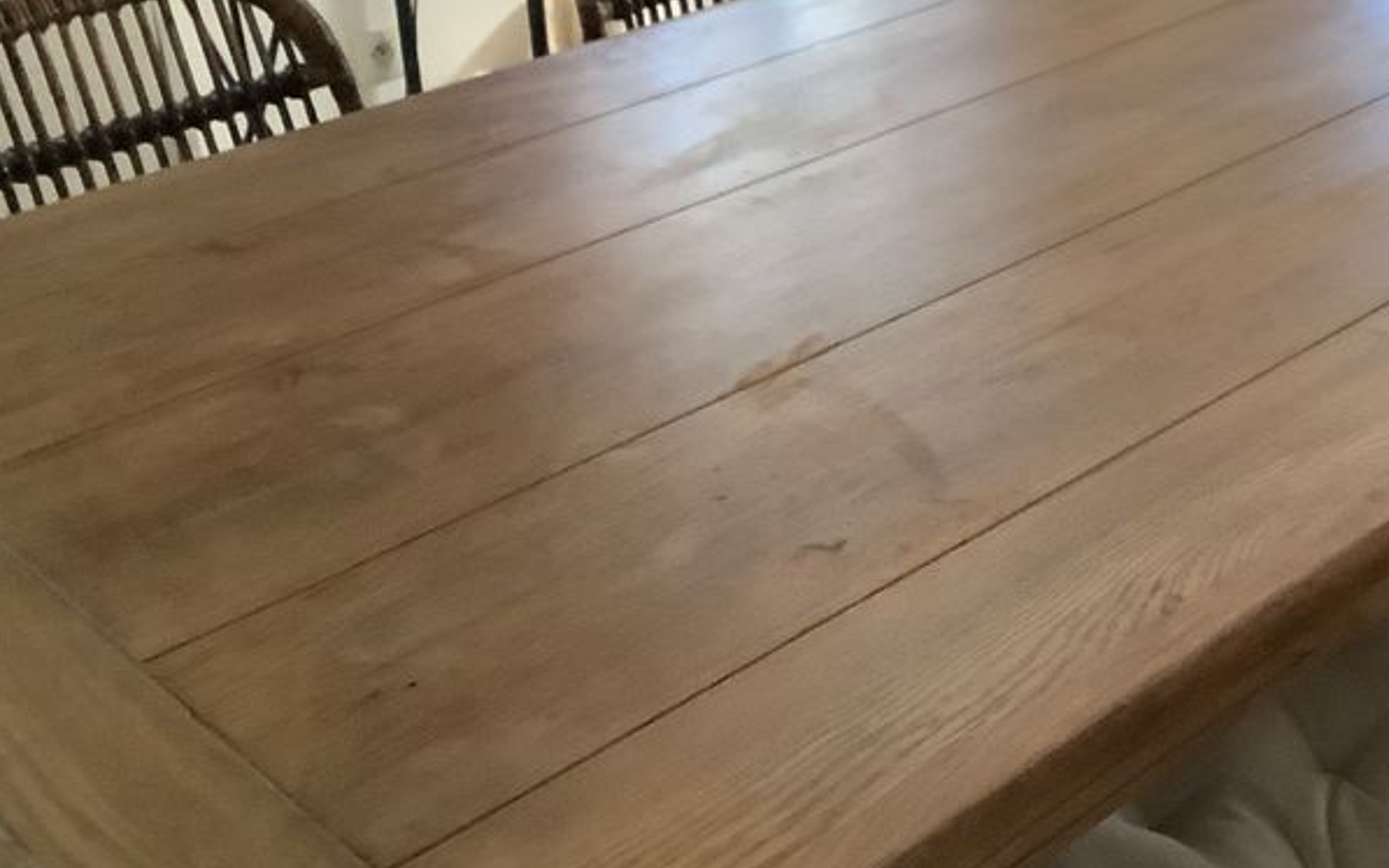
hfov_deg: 36.3
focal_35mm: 55
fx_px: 2082
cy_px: 296
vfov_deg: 23.5
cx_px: 986
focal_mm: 3.3
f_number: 2.4
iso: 400
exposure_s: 1/40
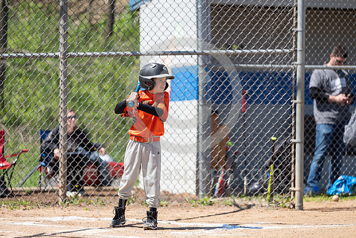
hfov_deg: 11.7
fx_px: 1731
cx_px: 178
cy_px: 119
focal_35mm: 175
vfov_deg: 7.9
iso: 200
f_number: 3.2
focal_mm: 175
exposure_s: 1/2000
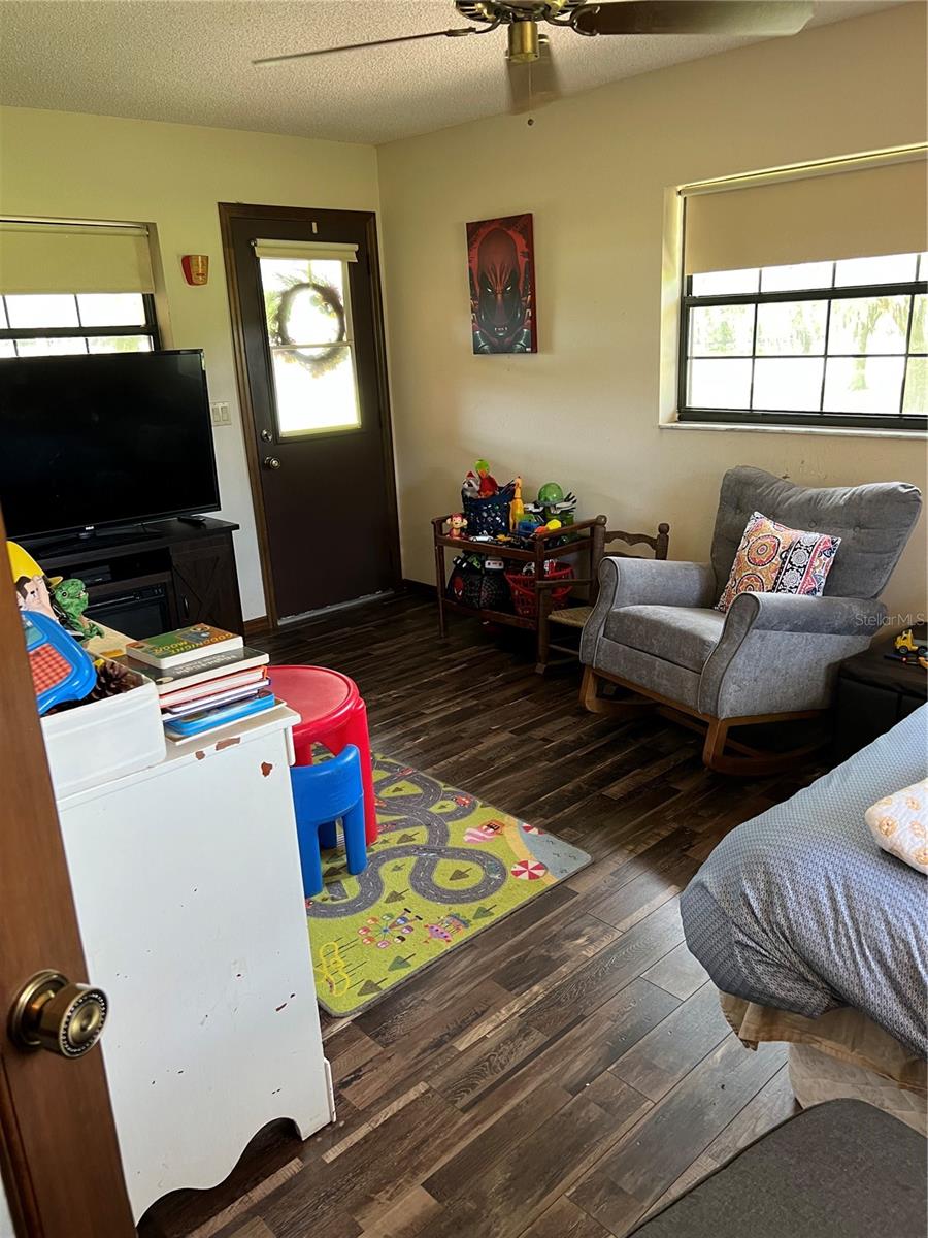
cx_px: 464
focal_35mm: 26
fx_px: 929
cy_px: 619
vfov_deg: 67.3
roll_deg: +2.6
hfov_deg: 53.1
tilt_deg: -15.7
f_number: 1.5
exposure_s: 1/60
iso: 200
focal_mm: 5.7
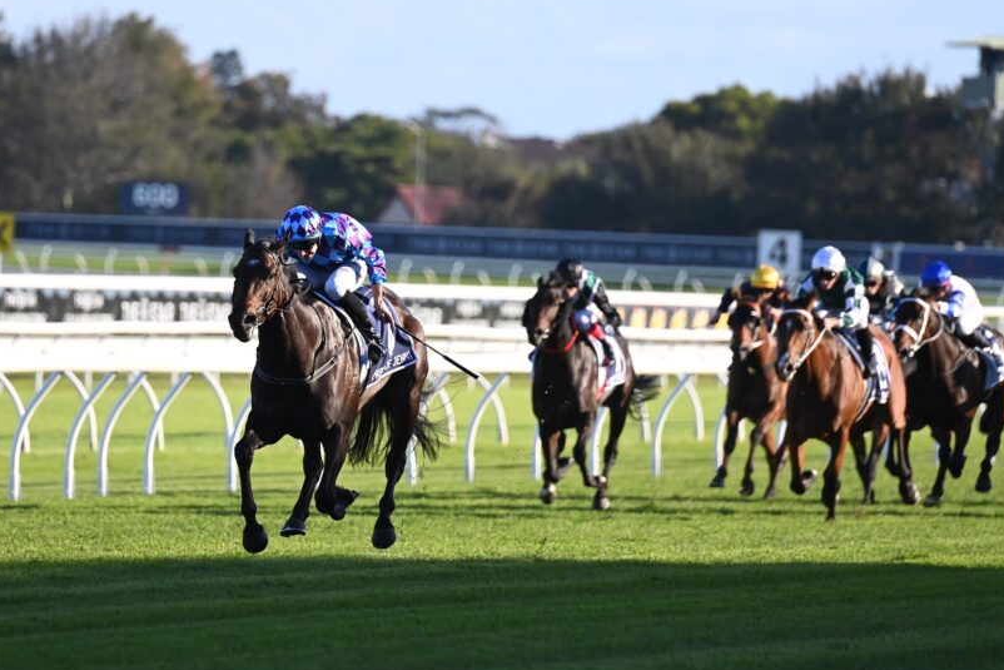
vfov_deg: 2.7
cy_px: 334
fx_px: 14253
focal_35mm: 511
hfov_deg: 4.0
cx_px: 374
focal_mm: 400
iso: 640
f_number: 5.6
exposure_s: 1/1250
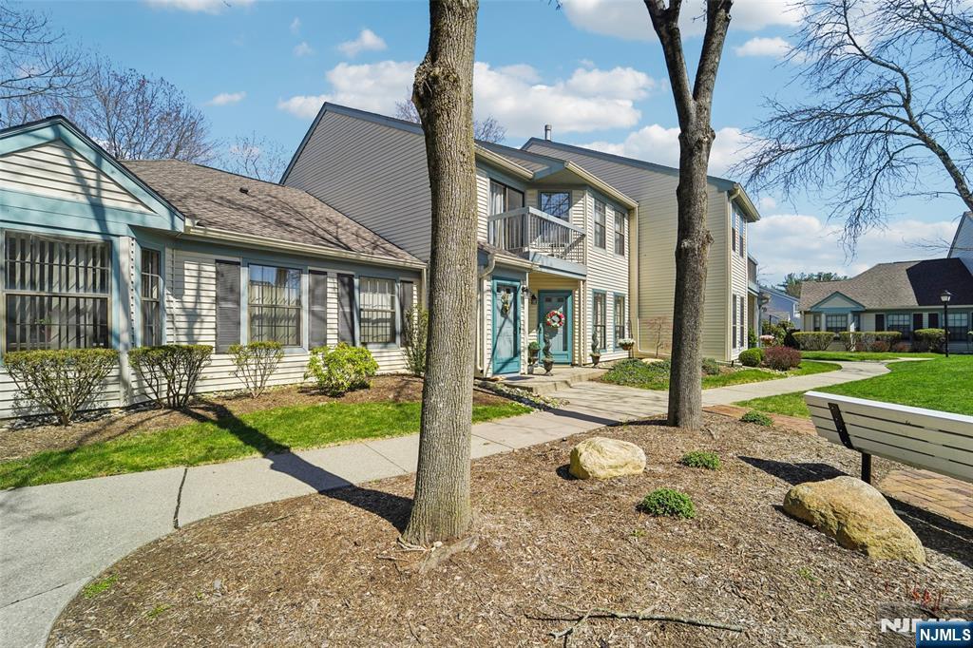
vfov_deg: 81.2
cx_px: 486
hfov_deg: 104.3
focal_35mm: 14
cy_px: 324
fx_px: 378
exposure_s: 1/1000
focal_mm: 14
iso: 400
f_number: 8
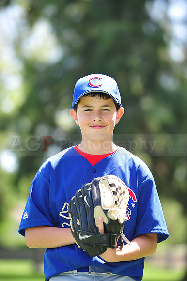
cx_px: 94
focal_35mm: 200
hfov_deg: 6.9
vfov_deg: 10.3
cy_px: 140
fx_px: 1560
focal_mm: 200
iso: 200
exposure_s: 1/250
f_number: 4.5
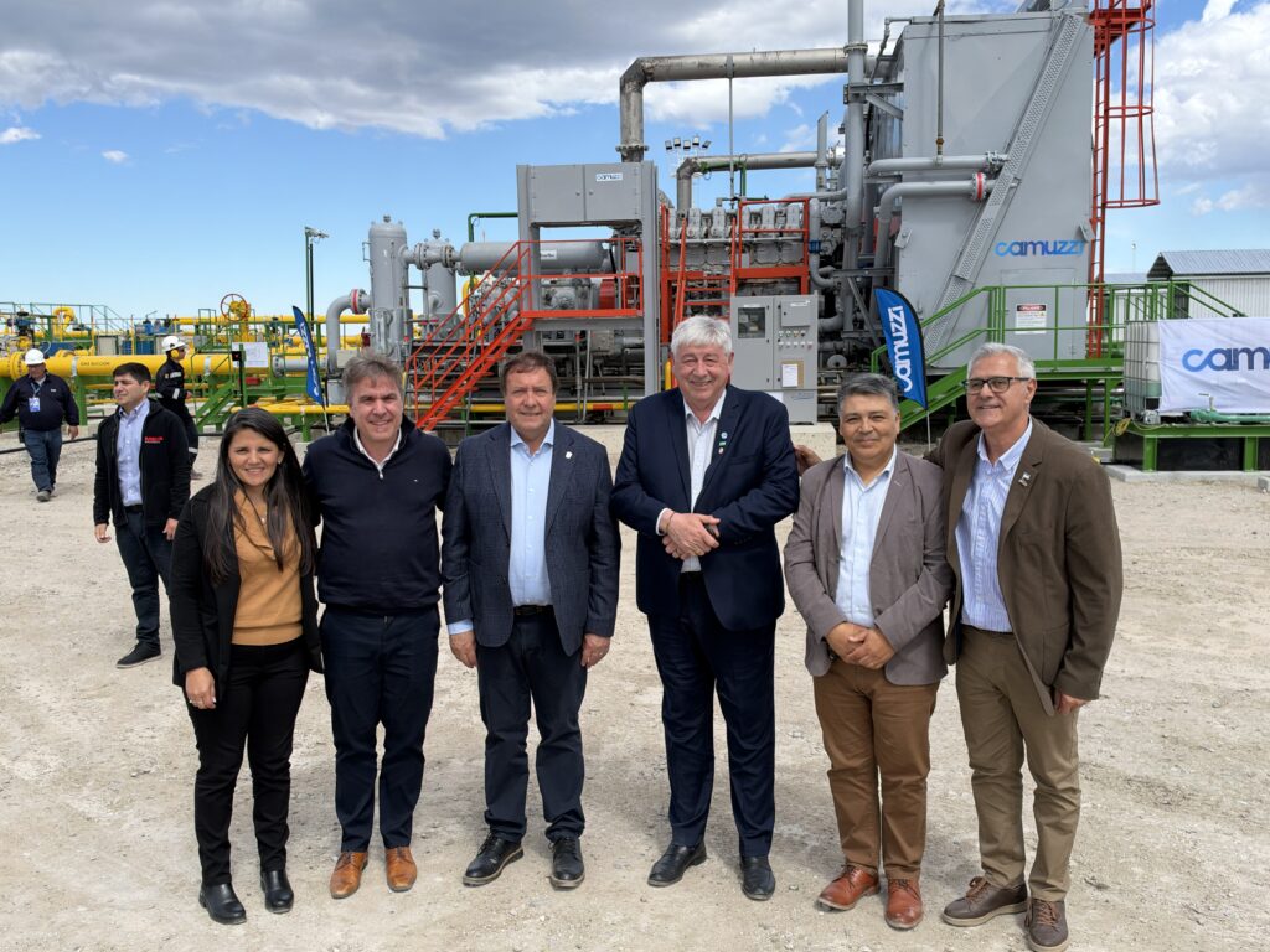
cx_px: 635
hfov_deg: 55.4
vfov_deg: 42.9
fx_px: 1211
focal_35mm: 33
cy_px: 476
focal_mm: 6.93
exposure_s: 1/2762
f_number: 1.8
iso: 64
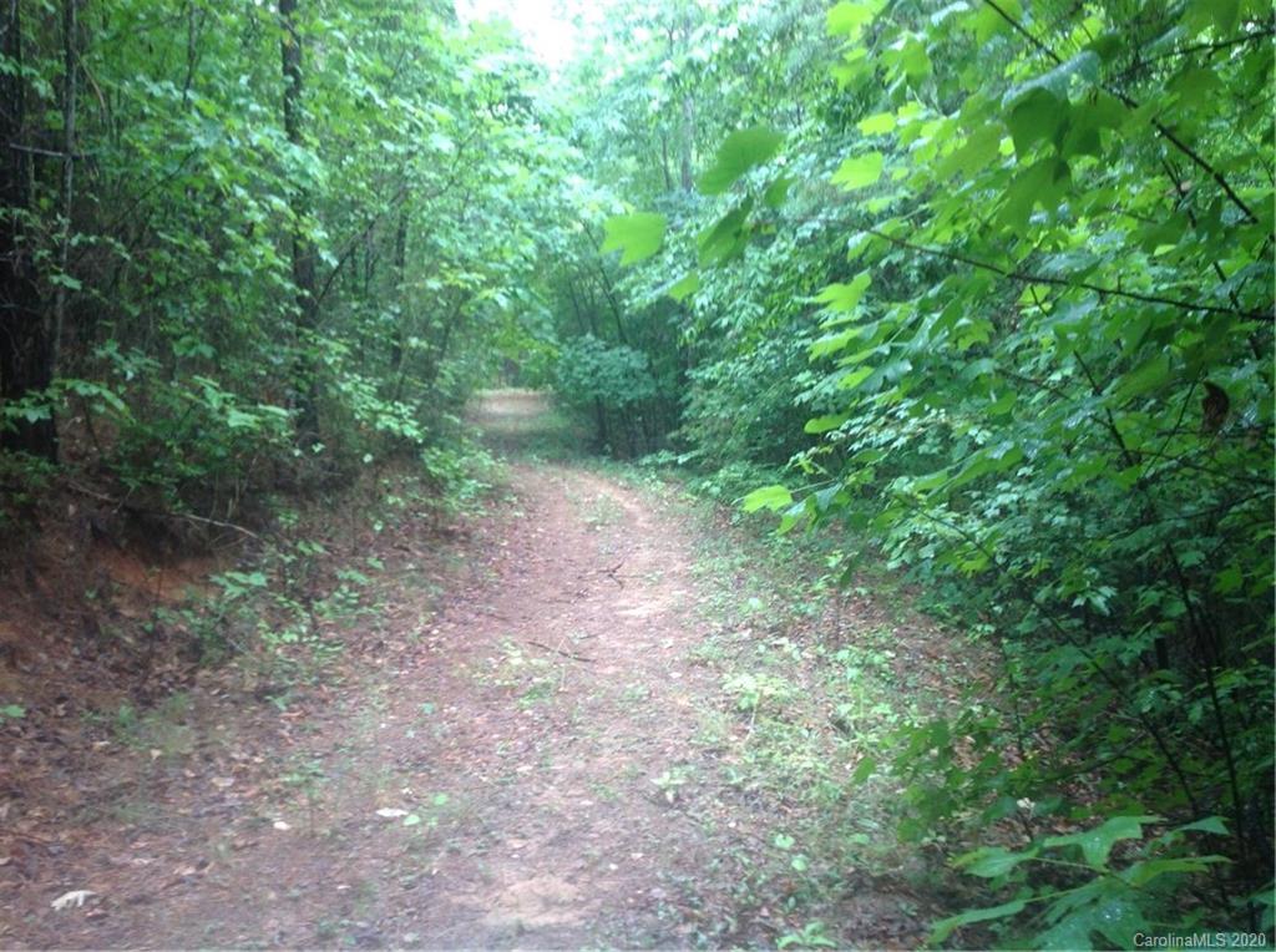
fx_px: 1288
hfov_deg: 52.7
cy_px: 476
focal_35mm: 35
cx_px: 638
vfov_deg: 40.6
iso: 64
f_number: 2.4
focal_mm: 4.28
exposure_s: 1/60
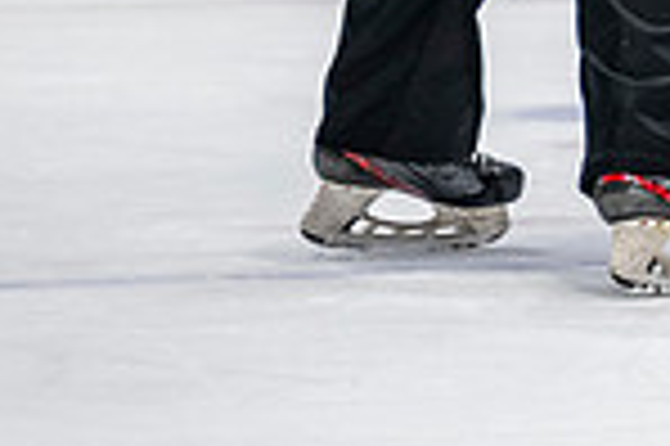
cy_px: -279
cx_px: 1304
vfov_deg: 1.5
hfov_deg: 2.3
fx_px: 16713
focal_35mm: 899
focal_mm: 185
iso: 1600
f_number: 3.2
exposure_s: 1/800
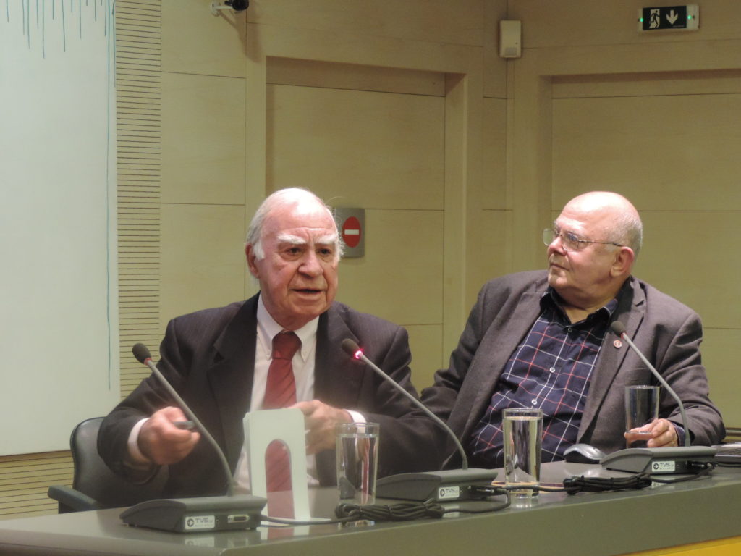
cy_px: 278
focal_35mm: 135
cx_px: 370
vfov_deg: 11.0
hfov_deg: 14.6
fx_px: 2890
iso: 800
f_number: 4.3
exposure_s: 1/20
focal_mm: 24
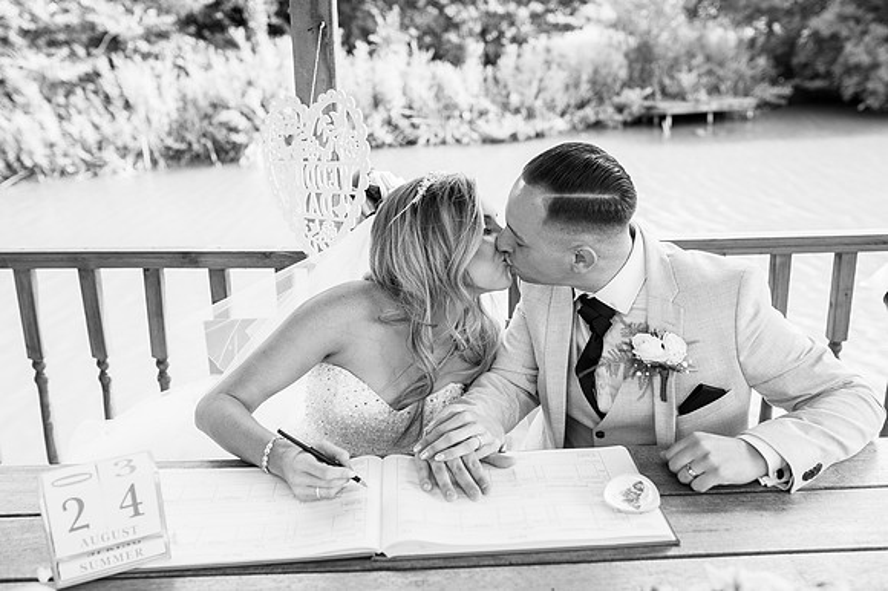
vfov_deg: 36.9
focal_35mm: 36
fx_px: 885
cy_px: 296
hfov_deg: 53.3
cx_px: 445
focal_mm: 35
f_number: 3.5
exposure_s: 1/250
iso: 125
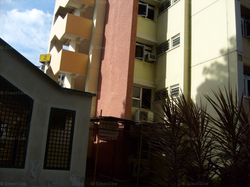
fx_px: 253
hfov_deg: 52.6
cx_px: 125
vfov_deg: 40.7
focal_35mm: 35
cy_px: 94
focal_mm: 5.8
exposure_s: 1/250
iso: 80
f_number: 7.1
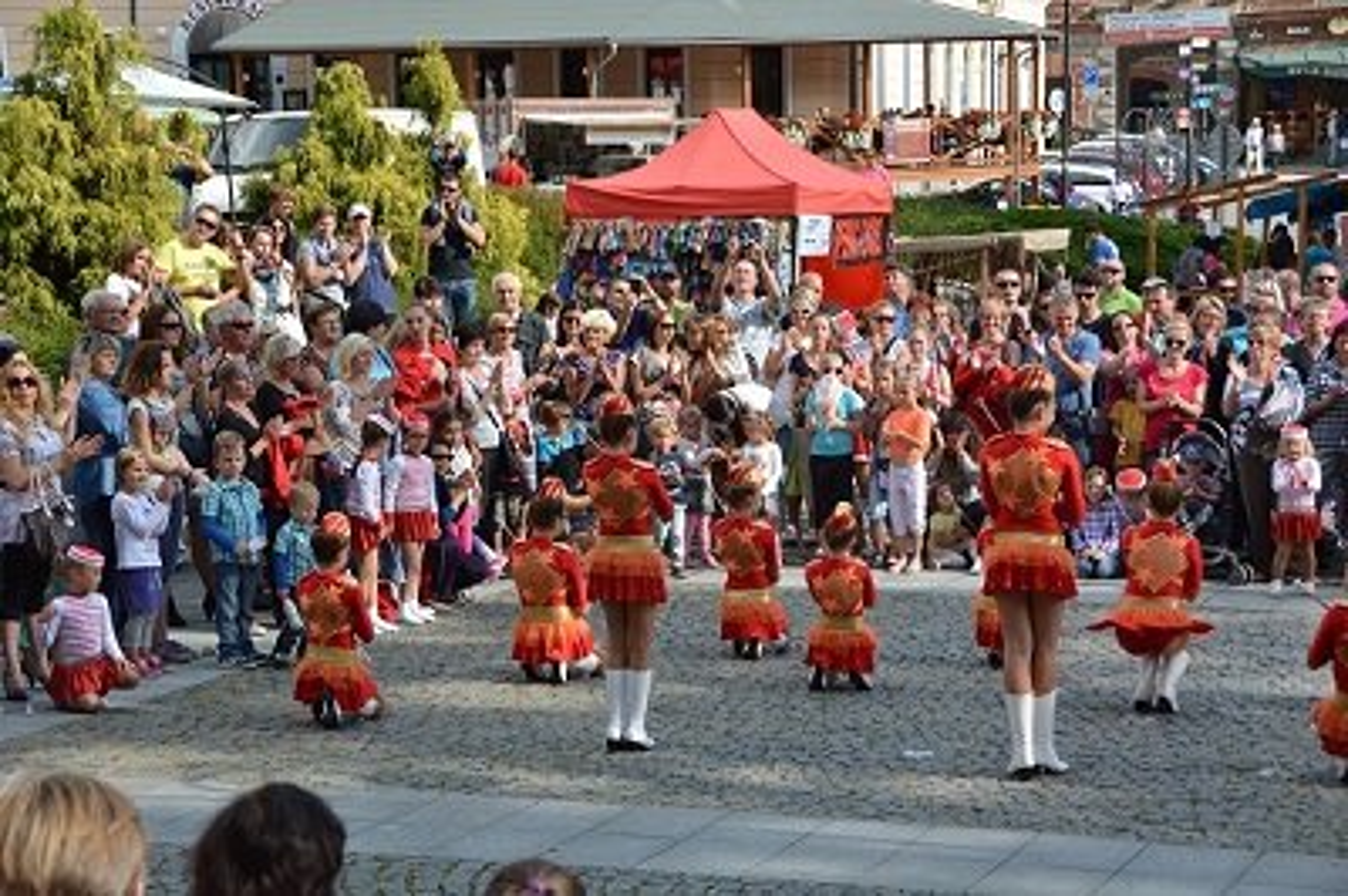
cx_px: 674
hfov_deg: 22.6
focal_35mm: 90
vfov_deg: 15.2
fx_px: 3367
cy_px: 448
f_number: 6.3
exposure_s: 1/3200
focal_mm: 60
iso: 1250
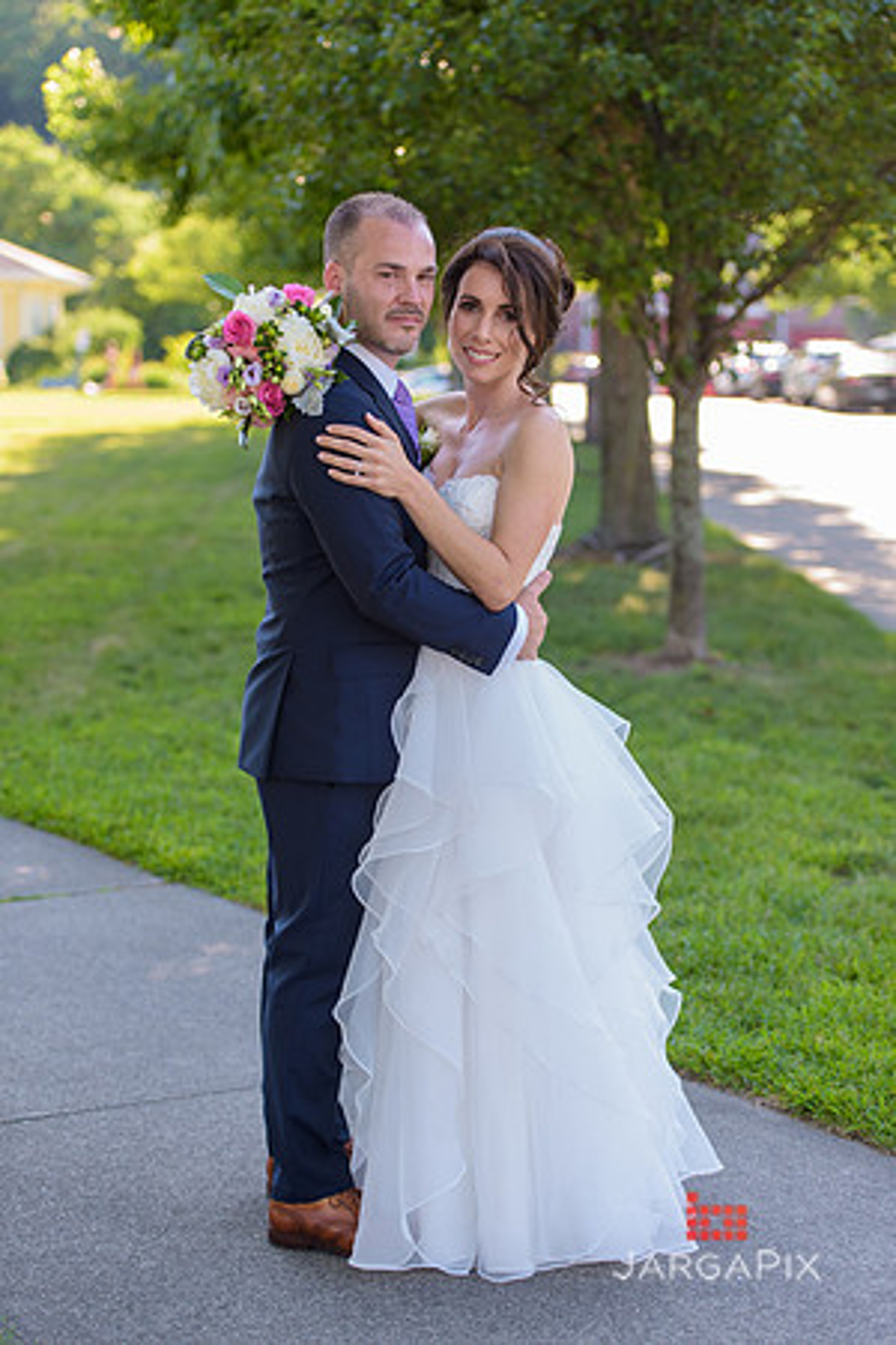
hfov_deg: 19.5
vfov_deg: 28.8
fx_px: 2613
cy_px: 672
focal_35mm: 70
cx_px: 448
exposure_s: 1/250
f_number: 3.2
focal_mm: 70
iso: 200
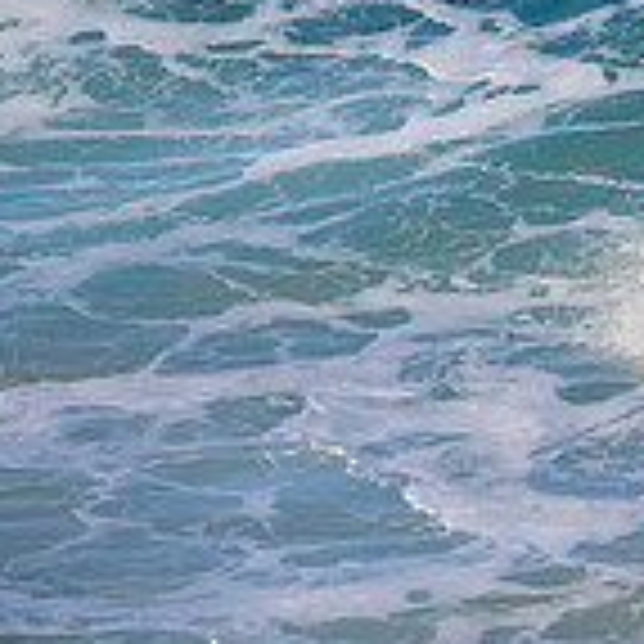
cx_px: 1293
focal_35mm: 1486
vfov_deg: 1.2
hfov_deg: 1.2
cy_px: -196
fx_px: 31278
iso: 2500
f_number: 11
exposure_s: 1/2000
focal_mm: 430
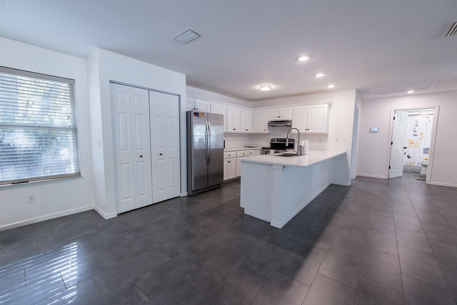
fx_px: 178
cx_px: 228
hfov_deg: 104.2
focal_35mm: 14
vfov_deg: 81.3
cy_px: 152
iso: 250
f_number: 6.3
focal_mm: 14
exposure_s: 1/50
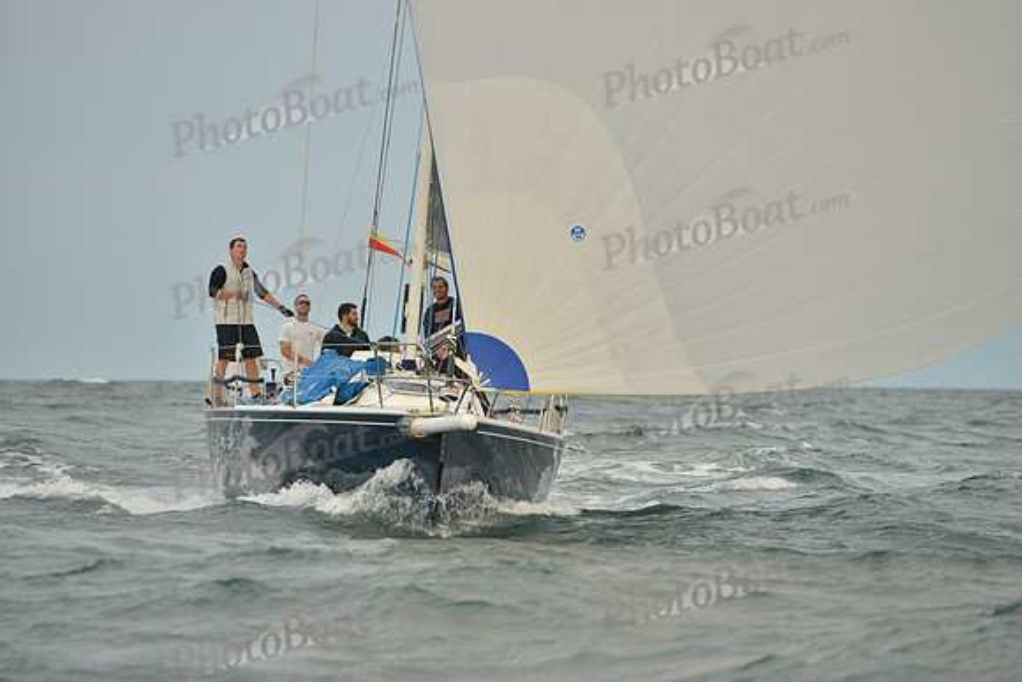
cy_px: 341
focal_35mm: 200
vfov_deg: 6.9
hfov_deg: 10.3
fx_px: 5679
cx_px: 511
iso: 800
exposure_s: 1/500
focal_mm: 200
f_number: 5
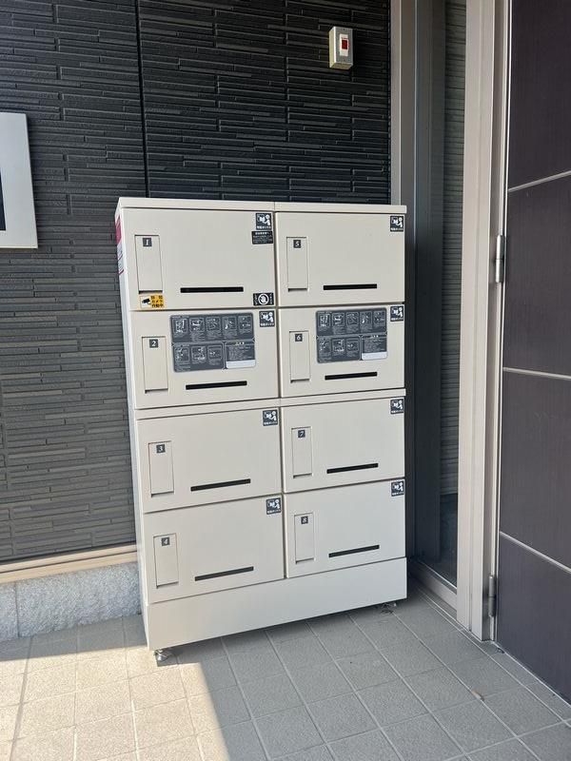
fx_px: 572
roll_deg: +4.3
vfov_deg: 67.3
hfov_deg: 53.1
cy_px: 380
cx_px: 286
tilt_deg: -5.1
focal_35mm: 26
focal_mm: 5.7
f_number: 1.5
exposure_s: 1/1252
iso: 50
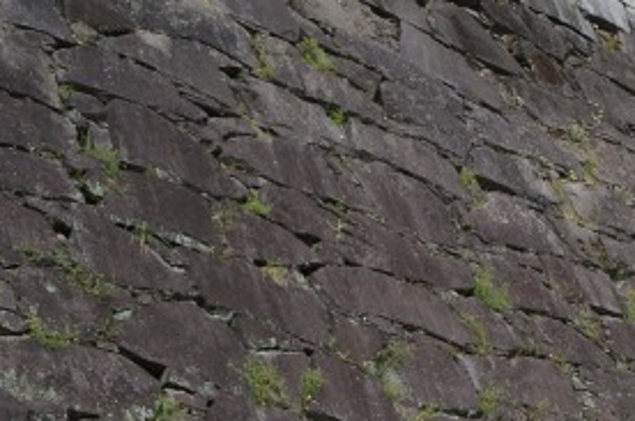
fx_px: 1726
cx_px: 1132
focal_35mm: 98
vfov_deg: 13.2
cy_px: 612
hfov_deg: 17.2
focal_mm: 18
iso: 200
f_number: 8
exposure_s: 1/250
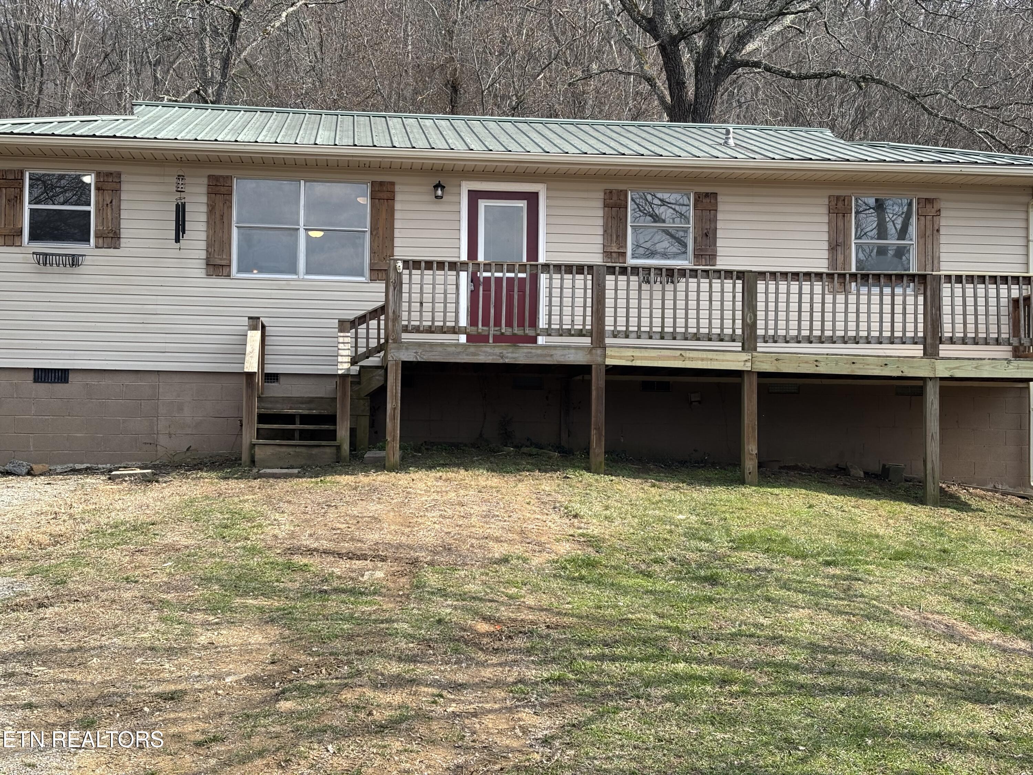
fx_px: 1552
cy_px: 388
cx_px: 516
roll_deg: -1.6
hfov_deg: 36.8
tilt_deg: +2.9
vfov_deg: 28.0
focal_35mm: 52
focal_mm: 5.96
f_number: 1.6
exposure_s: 1/1115
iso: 32
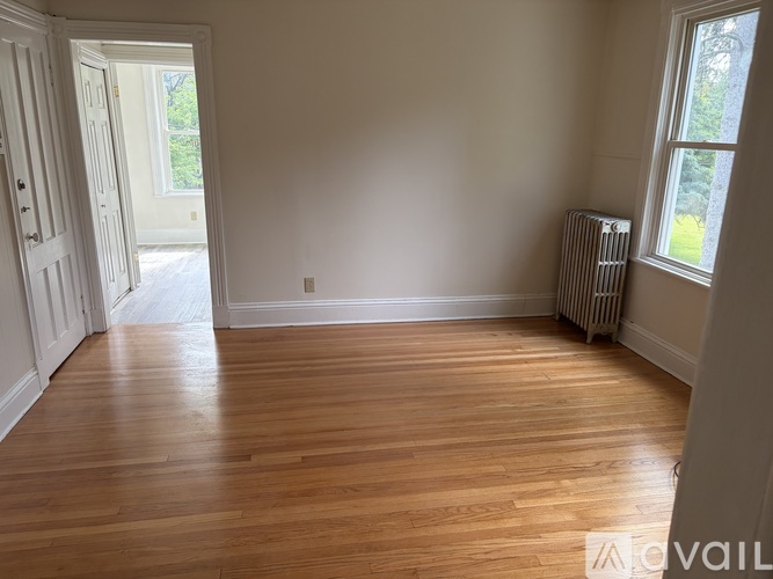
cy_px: 290
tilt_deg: -14.1
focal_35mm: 26
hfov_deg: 67.3
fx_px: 580
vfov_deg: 53.0
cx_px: 386
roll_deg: -0.7
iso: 100
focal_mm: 5.96
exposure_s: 1/122
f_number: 1.6
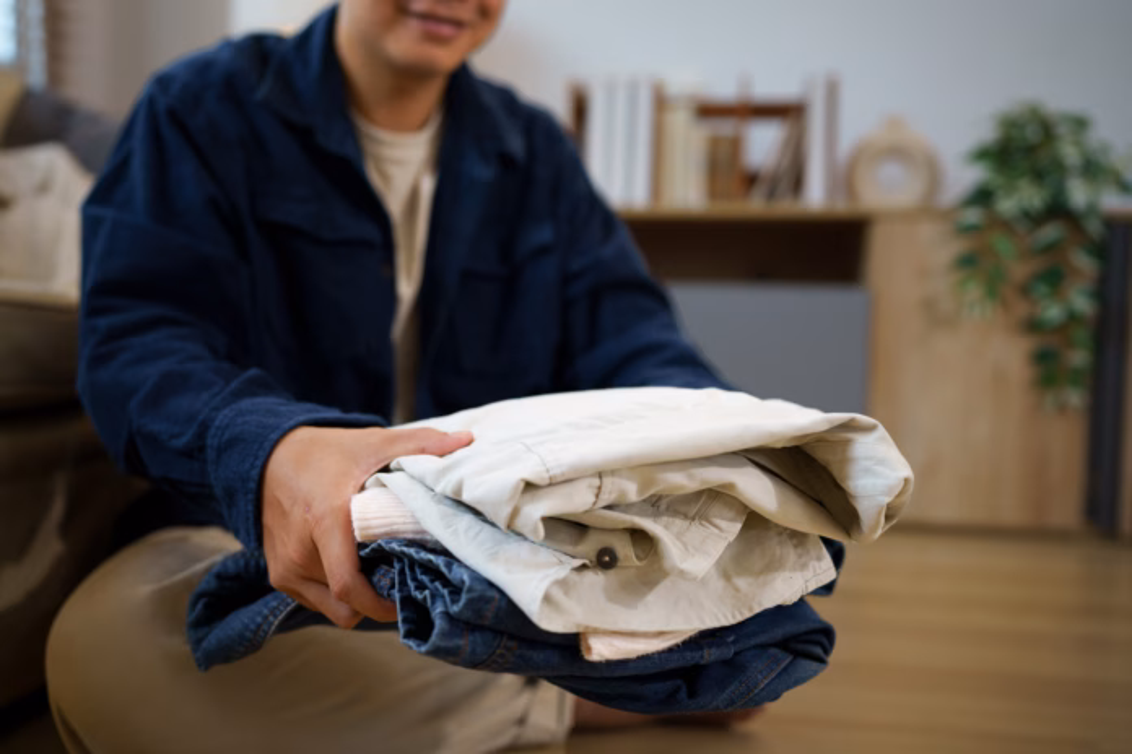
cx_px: 566
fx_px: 1100
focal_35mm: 35
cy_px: 377
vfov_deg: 37.9
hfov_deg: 54.4
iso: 800
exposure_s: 1/320
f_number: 2
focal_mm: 35
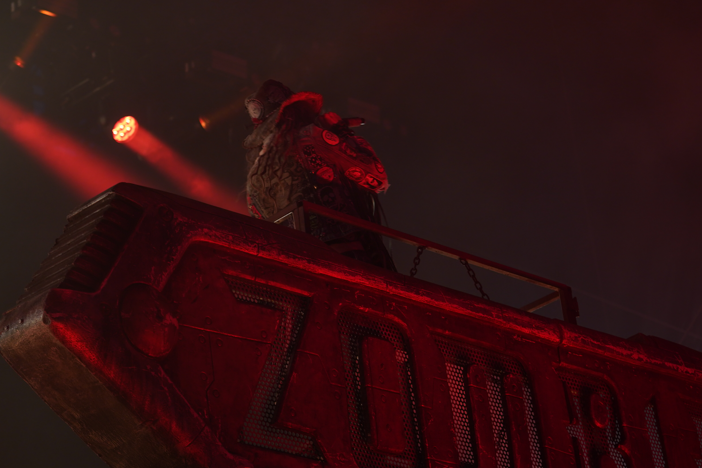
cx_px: 350
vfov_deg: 10.7
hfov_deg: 16.0
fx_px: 2496
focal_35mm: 128
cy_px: 193
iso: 800
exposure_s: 1/125
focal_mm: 105
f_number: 4
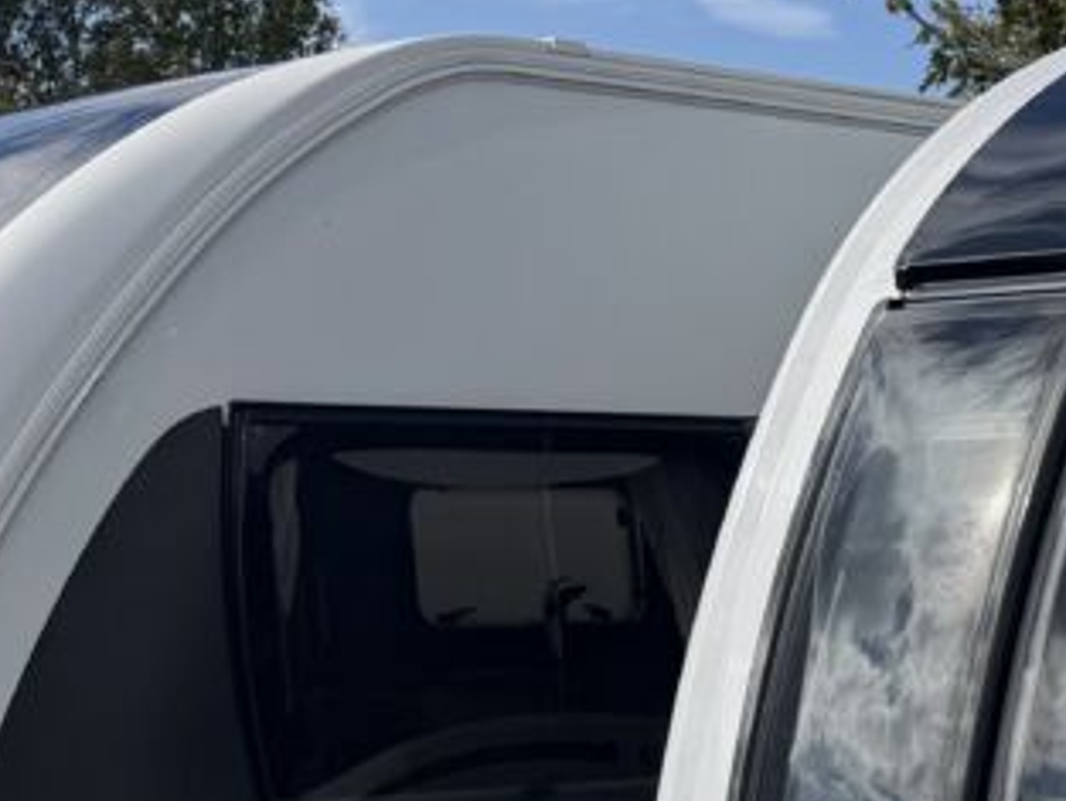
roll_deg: +0.9
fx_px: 2834
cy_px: 1019
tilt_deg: -8.5
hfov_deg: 17.5
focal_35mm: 92
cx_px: 1894
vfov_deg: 15.4
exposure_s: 1/6711
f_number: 1.78
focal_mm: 6.76
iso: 80
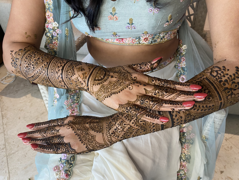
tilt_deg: -42.6
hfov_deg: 67.3
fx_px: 180
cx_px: 120
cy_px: 90
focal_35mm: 26
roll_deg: +2.7
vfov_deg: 53.1
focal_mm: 4.25
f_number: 1.8
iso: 80
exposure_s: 1/60
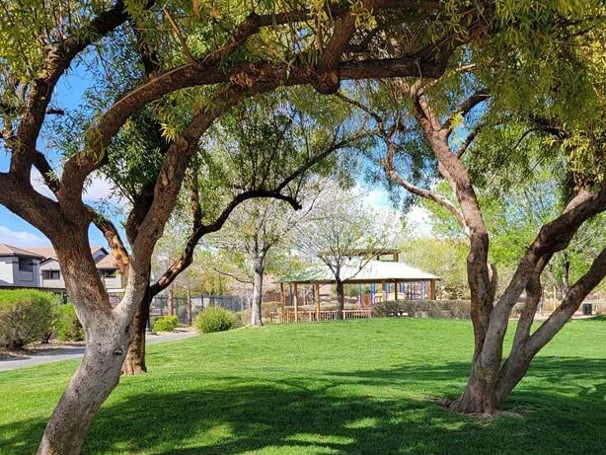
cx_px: 413
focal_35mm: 40
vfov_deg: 35.4
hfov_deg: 45.9
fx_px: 701
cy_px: 322
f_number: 1.8
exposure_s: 1/396
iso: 16
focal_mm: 6.7
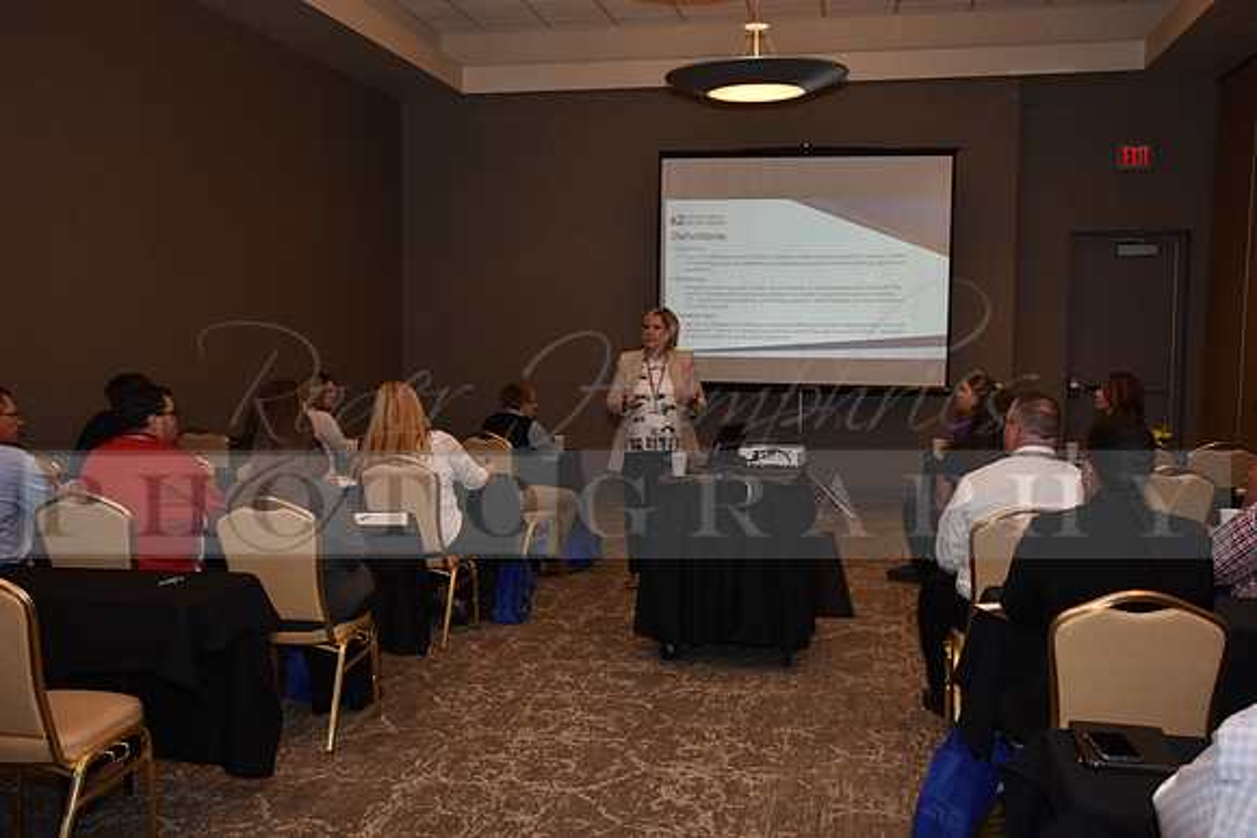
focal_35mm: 36
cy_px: 419
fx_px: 1257
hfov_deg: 53.1
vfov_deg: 36.9
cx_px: 628
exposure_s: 1/60
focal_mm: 24
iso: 200
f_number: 5
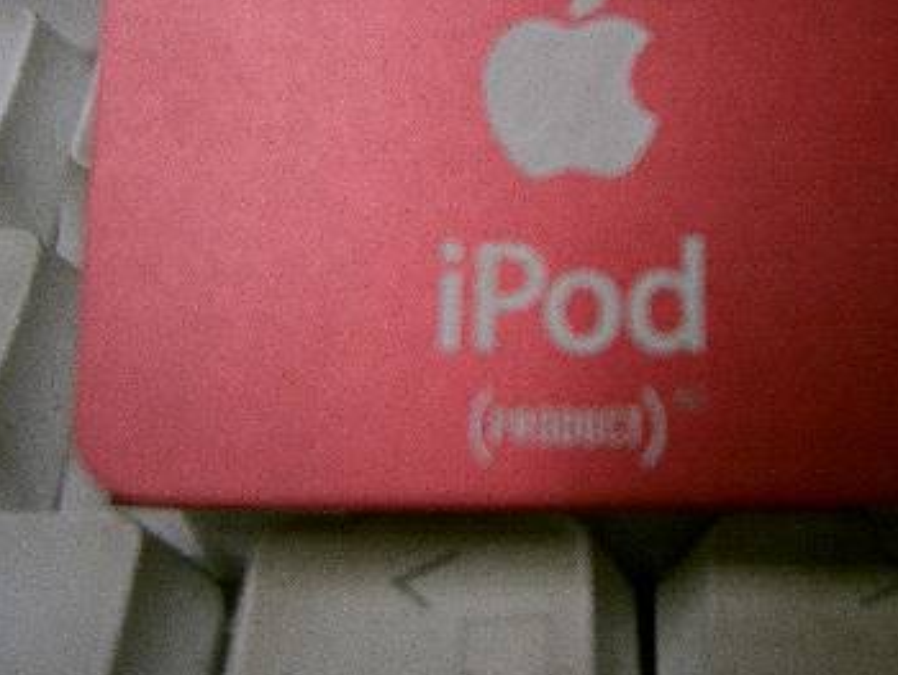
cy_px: 203
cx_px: 590
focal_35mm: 57
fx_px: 1480
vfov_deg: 25.5
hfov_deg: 33.5
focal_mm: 8
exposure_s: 1/13
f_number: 2.8
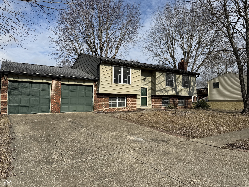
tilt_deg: +2.9
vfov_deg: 56.8
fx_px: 173
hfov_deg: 71.6
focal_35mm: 24
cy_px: 94
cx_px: 124
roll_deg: +0.0
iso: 80
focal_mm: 6.76
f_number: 1.78
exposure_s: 1/7353
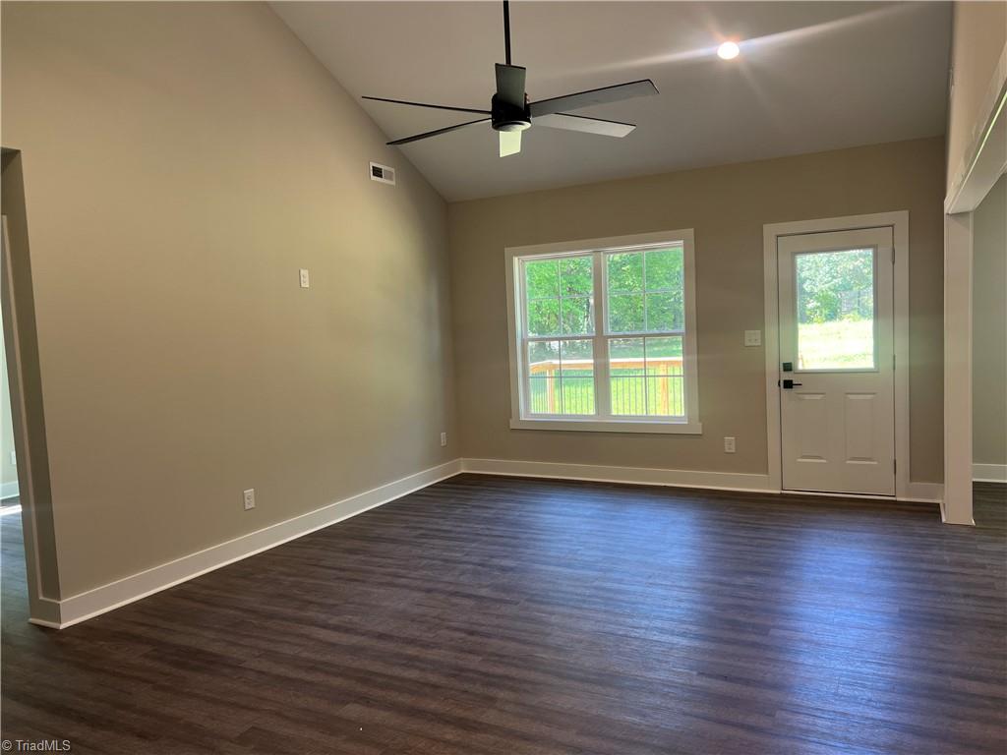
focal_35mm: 26
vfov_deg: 53.1
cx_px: 504
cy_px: 378
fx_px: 756
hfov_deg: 67.3
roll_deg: +2.2
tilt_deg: -5.2
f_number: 1.5
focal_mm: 5.7
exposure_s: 1/120
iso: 100
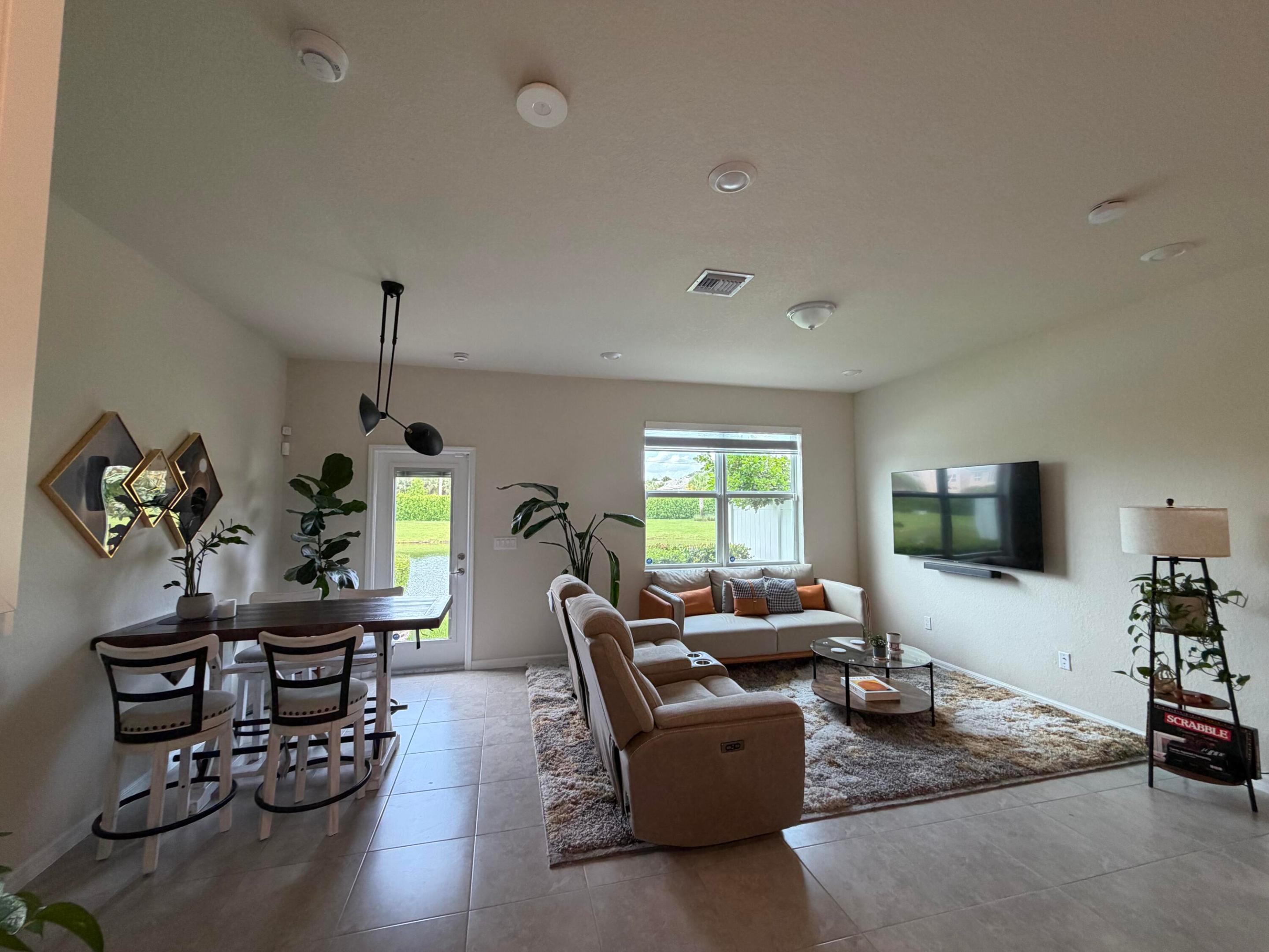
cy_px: 476
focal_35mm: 14
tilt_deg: +3.5
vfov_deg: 85.7
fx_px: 513
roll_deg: +0.7
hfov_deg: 102.1
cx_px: 634
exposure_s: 1/120
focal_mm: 2.22
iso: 250
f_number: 2.2
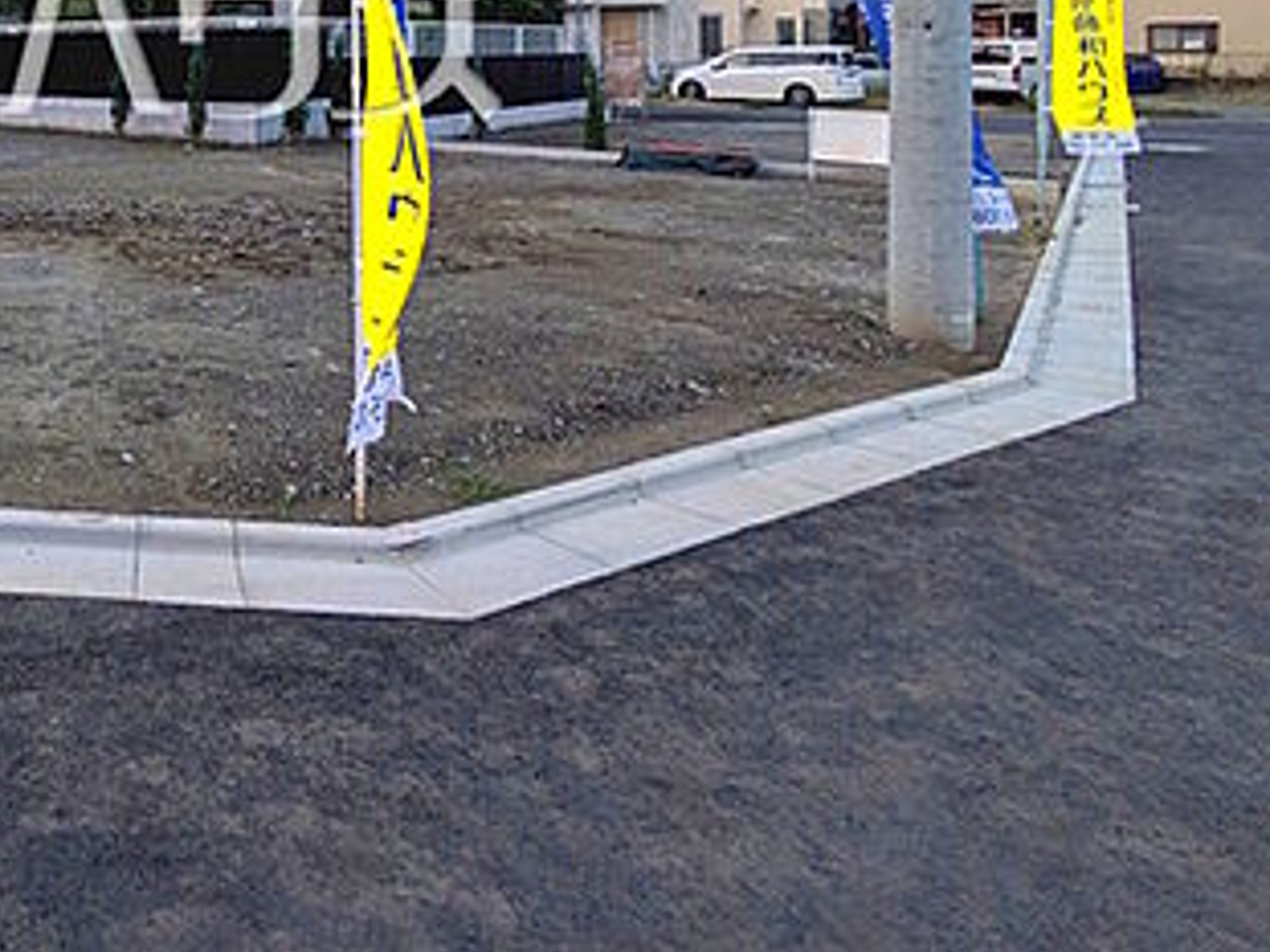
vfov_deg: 45.1
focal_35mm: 27
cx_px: 65
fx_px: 990
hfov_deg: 54.4
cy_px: 45
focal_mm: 1.83
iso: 48
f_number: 2.2
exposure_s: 1/130
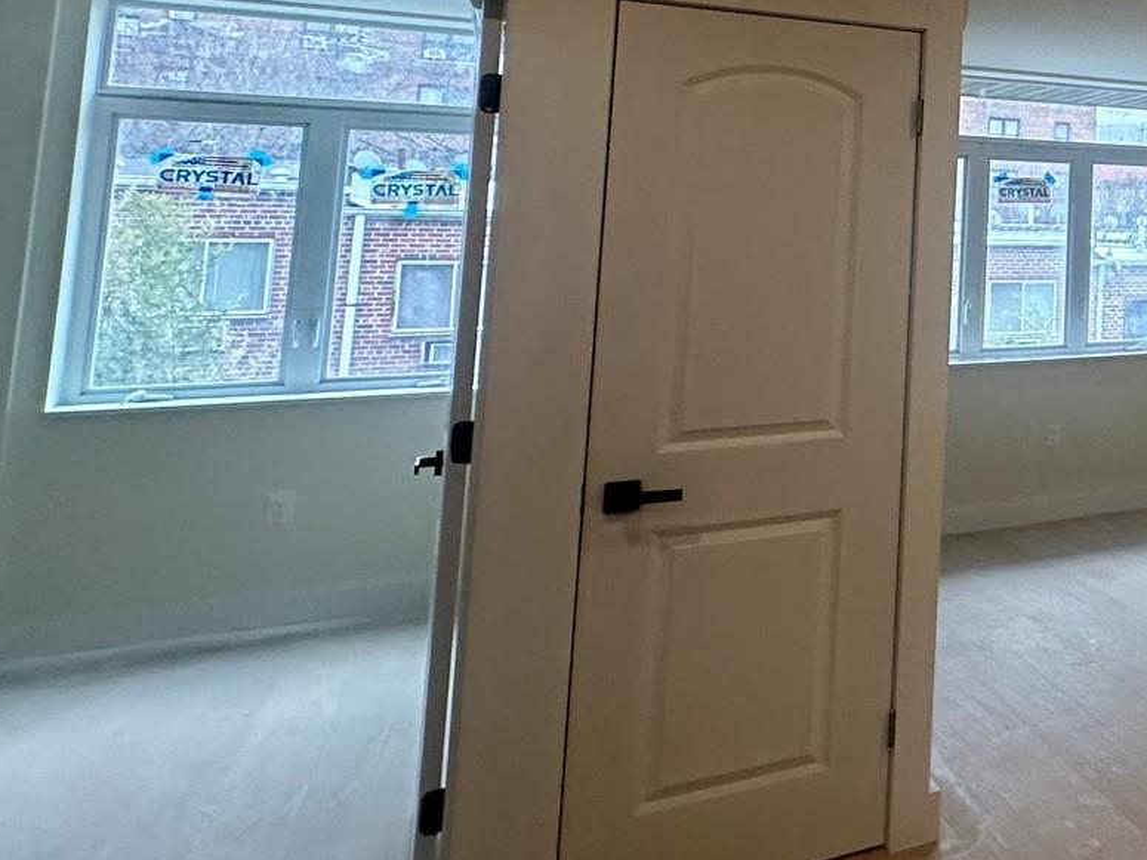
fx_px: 1226
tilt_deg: +7.8
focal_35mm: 37
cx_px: 1444
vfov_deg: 36.8
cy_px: 129
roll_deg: -0.1
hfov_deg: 36.0
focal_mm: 2.22
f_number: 2.2
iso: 160
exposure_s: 1/120
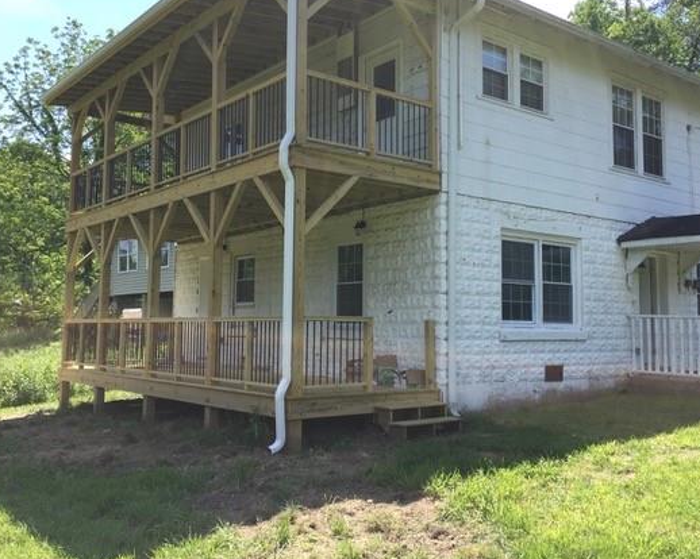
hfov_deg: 51.5
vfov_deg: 42.2
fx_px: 725
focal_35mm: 35
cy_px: 262
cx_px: 374
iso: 32
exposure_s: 1/879
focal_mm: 4.15
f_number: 2.2
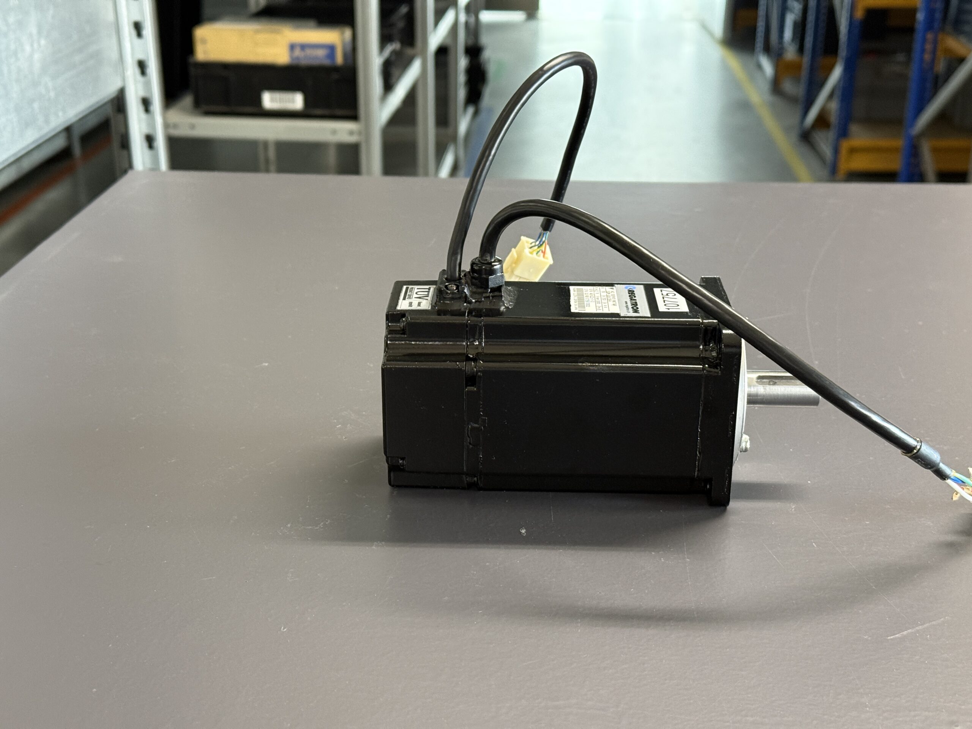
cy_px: 364
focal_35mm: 48
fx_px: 1348
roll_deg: +0.4
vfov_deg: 30.3
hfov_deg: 39.7
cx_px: 486
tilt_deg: -21.2
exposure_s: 1/33
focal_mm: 6.76
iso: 320
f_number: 1.78
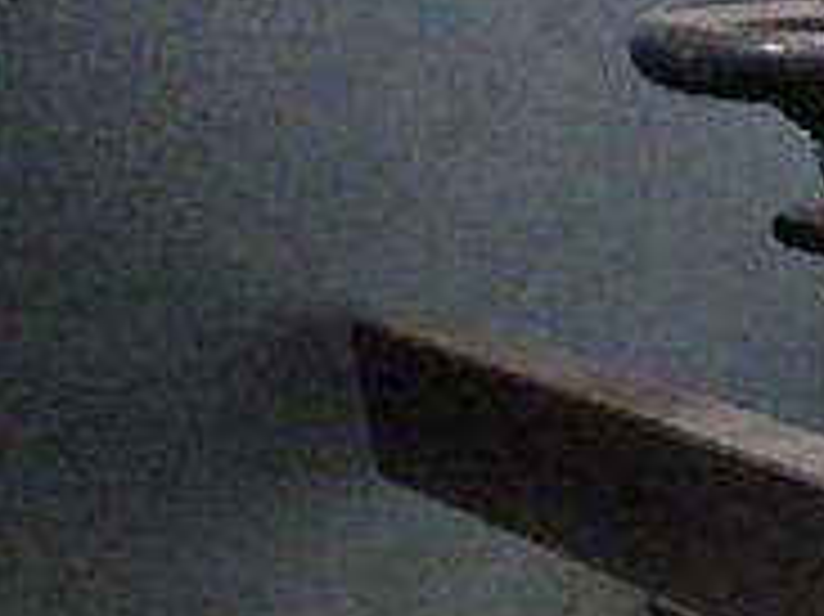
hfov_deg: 17.0
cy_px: 917
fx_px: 2331
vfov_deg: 14.1
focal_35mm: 98
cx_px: 1427
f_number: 3.5
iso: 1600
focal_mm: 5
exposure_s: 1/45
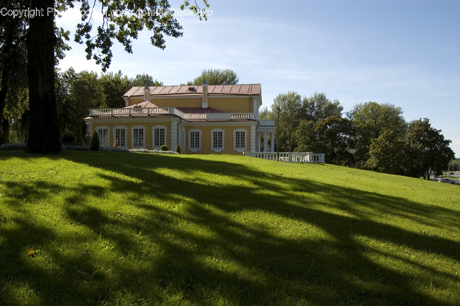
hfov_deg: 57.2
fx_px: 421
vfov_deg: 39.9
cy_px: 153
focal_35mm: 33
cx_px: 230
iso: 200
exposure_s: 1/200
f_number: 11
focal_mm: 22
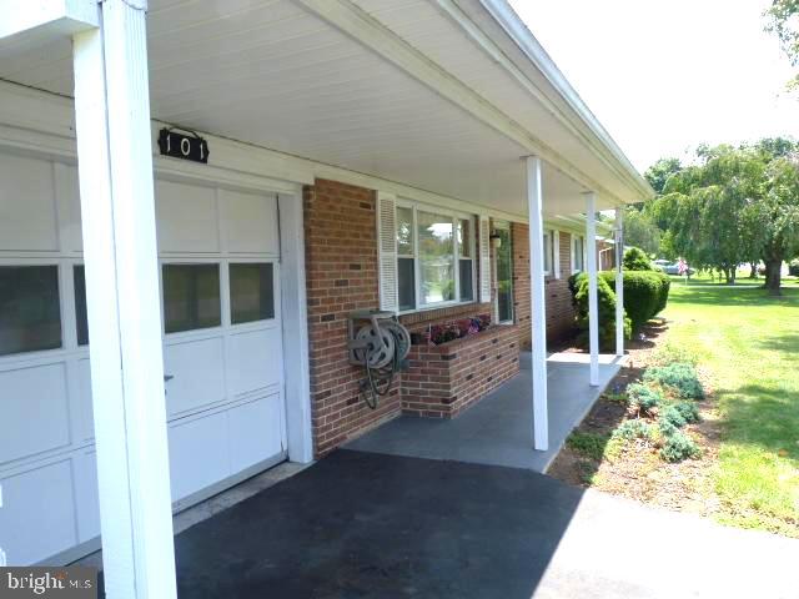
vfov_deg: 54.9
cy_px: 300
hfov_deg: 69.4
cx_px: 400
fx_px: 577
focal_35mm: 25
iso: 80
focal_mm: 4.5
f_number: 4
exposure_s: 1/125
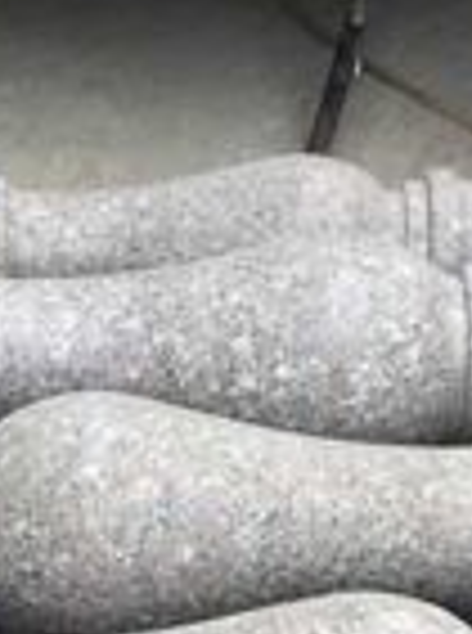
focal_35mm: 110
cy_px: 978
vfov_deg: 16.2
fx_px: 2009
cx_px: 189
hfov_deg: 13.4
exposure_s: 1/363
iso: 32
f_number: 2.2
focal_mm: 4.15
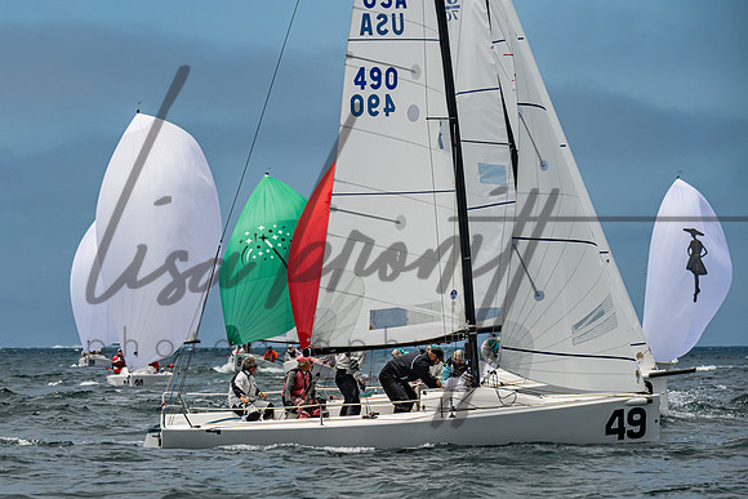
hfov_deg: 10.9
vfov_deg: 7.3
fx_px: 3911
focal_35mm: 188
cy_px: 304
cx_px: 228
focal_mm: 135
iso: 400
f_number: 6.3
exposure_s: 1/3200
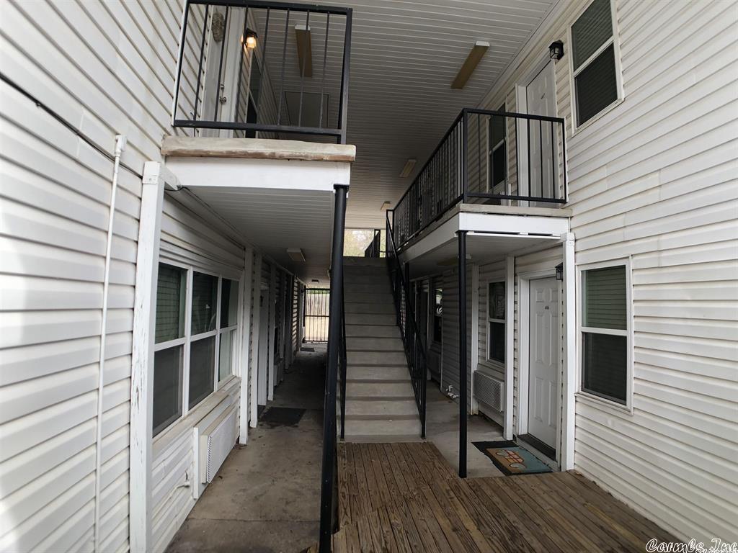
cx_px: 369
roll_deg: -1.6
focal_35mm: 28
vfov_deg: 49.7
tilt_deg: +5.1
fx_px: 597
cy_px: 276
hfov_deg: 63.4
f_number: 1.8
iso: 20
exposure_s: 1/164
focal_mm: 4
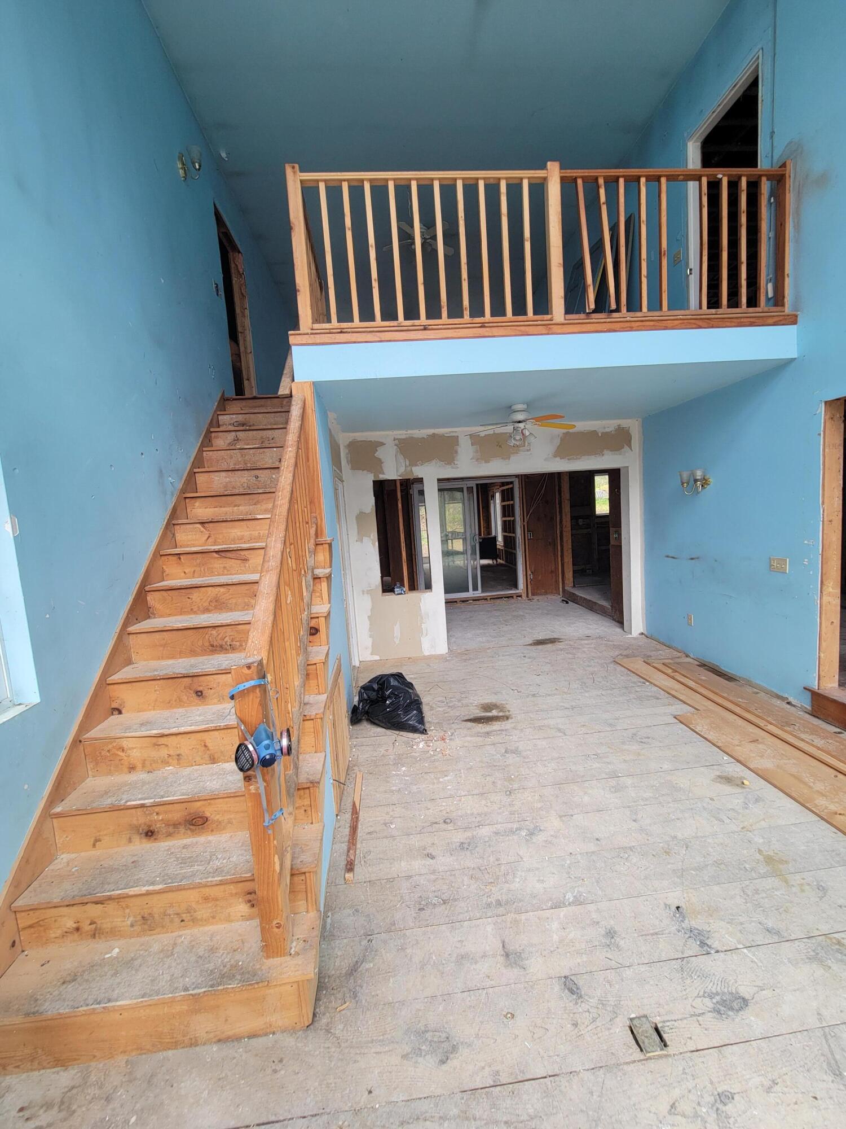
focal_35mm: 13
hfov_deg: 89.9
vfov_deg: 106.2
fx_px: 424
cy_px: 564
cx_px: 423
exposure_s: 1/120
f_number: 2.2
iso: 80
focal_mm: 2.2
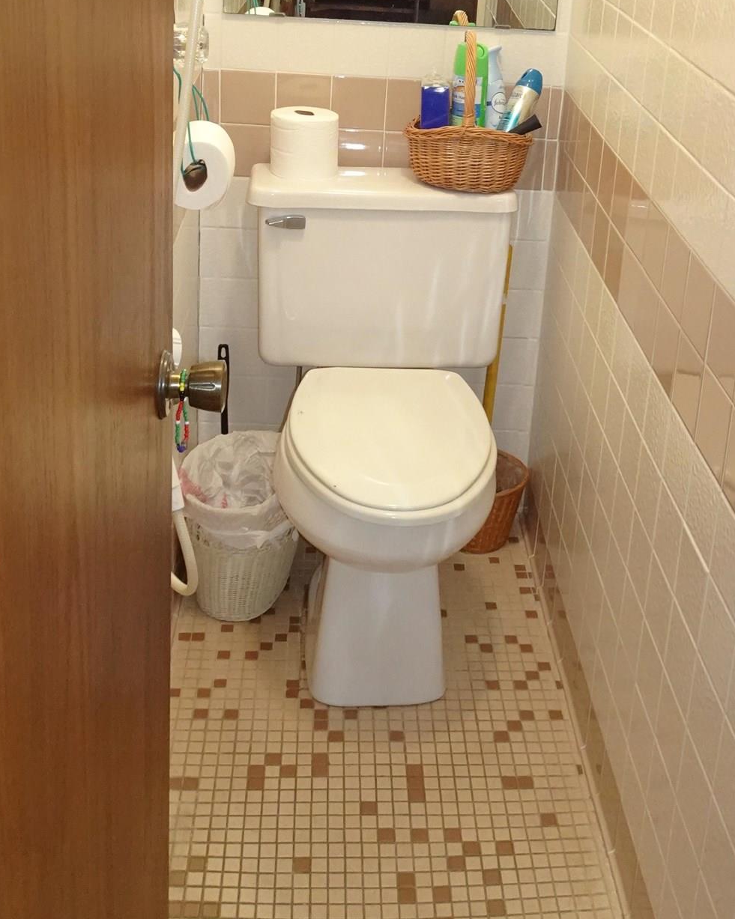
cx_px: 437
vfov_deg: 40.4
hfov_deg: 34.0
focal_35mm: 44
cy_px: 194
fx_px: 1197
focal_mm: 4.26
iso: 400
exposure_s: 1/30
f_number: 3.5
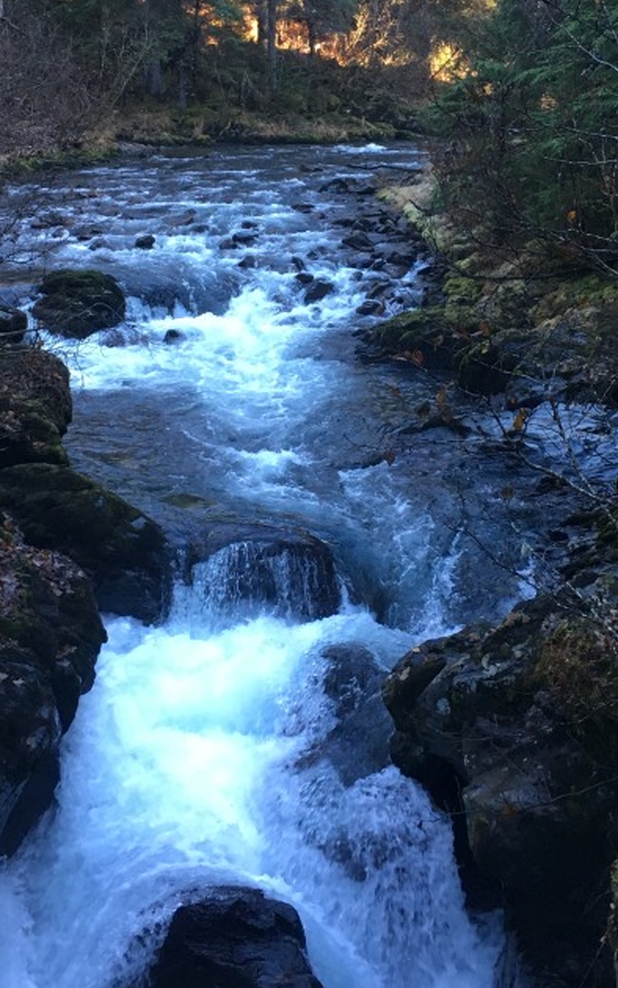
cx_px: 325
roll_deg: +2.3
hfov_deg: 24.9
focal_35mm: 52
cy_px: 304
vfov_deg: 38.3
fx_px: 1401
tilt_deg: -9.5
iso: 40
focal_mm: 4.15
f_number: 2.2
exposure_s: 1/30
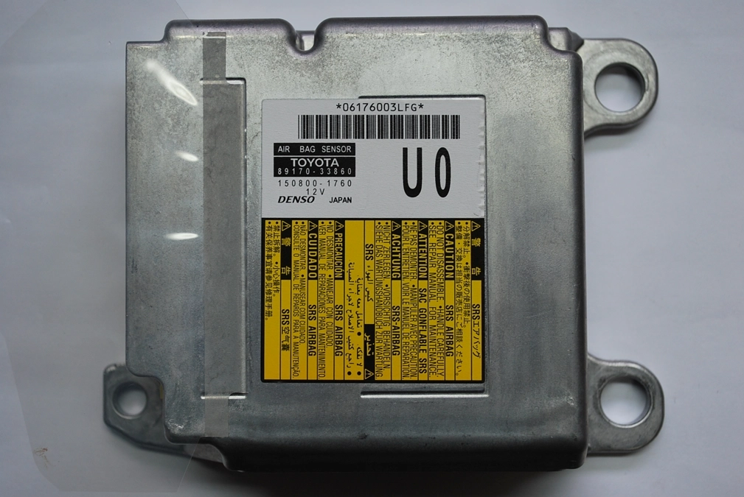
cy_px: 248
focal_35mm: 52
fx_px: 1086
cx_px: 372
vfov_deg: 25.8
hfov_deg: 37.8
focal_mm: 35
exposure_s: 1/30
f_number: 5.3
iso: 200
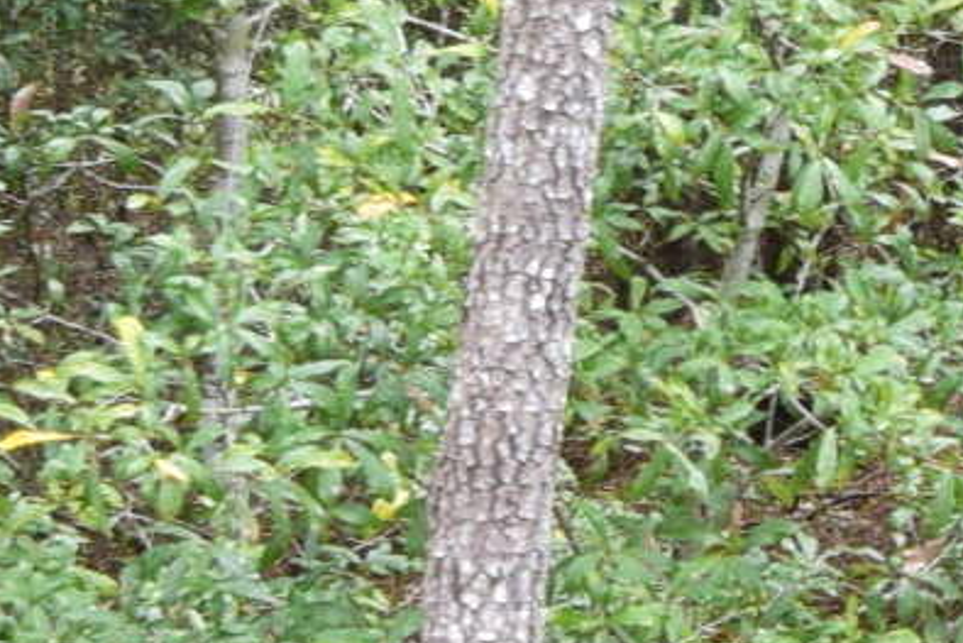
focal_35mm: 228
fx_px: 6101
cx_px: 1132
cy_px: -108
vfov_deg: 6.0
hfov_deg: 8.9
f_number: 9
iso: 400
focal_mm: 20
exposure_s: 1/160
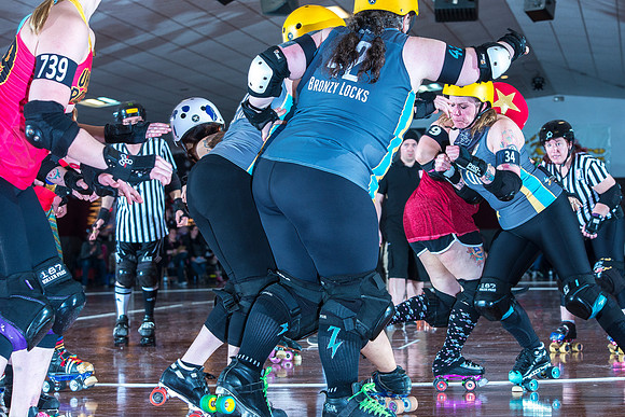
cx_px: 312
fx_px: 1493
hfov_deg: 23.6
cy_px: 208
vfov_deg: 15.9
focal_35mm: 86
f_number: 7.1
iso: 800
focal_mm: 86
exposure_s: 1/160
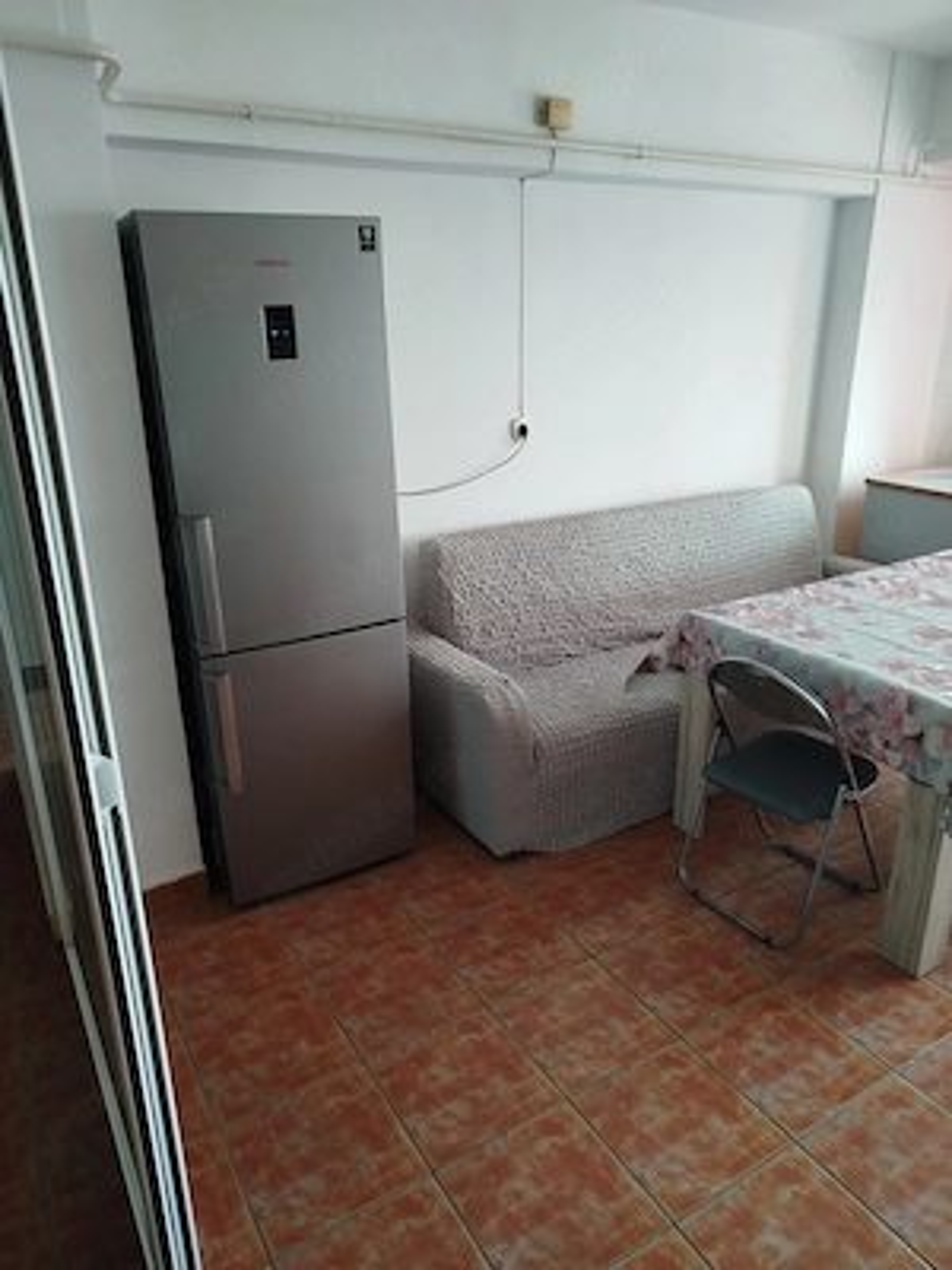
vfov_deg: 71.6
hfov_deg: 56.8
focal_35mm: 24
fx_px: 880
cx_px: 476
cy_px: 635
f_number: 1.7
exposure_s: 1/33
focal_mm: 5.31
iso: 160
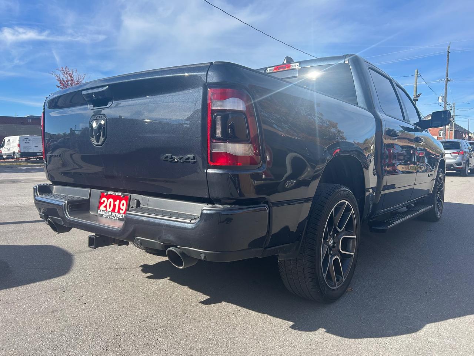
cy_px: 178
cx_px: 237
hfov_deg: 67.3
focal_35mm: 26
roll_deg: -0.1
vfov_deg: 53.1
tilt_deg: -4.9
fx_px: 356
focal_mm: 5.7
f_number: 1.5
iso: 50
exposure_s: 1/2252
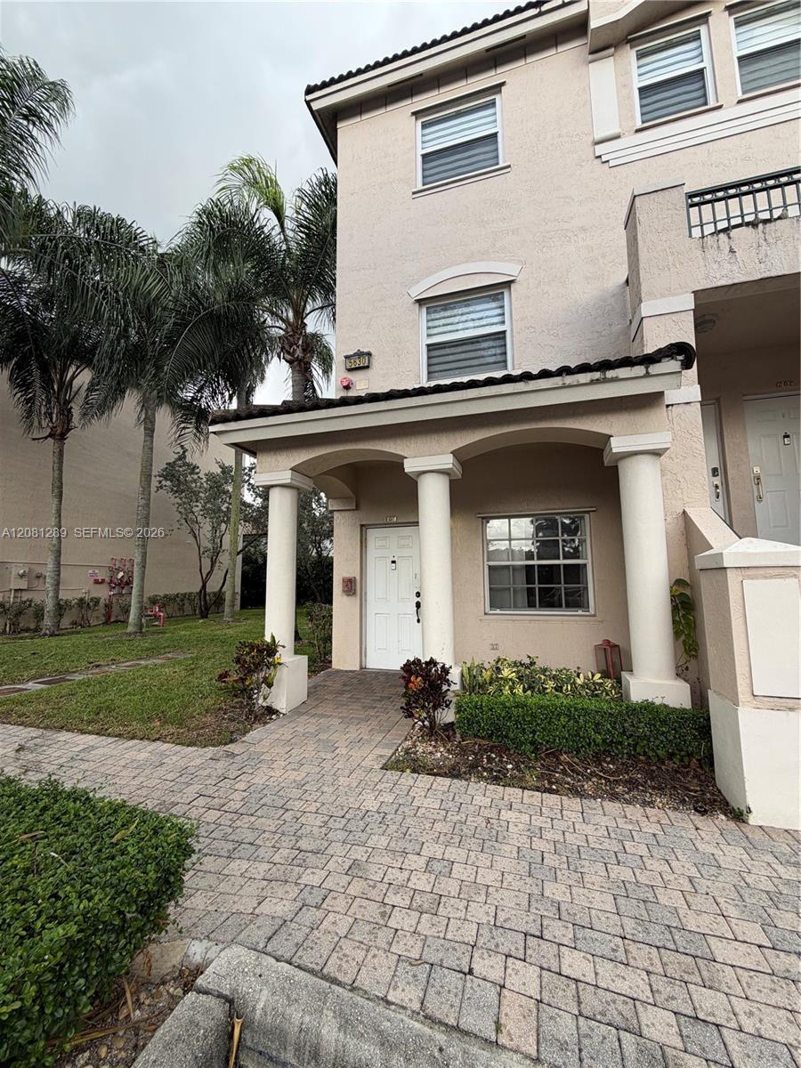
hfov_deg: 85.7
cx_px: 400
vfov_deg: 102.1
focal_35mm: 14
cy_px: 534
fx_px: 432
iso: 40
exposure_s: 1/210
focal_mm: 2.22
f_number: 2.2
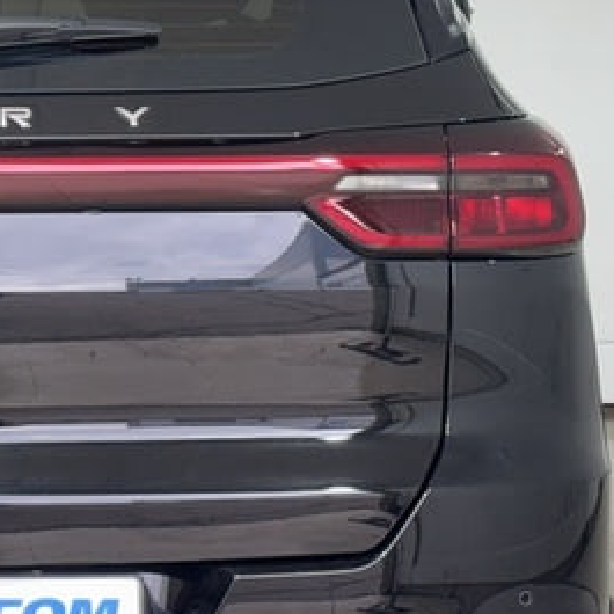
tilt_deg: -9.3
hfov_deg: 11.9
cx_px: -56
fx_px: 2890
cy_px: 295
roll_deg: -1.4
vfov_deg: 12.1
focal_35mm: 144
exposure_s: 1/160
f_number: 1.78
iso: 50
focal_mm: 6.76
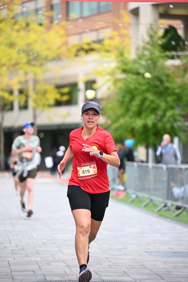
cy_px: 141
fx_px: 1135
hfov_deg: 9.5
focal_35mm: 145
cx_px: 94
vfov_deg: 14.1
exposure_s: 1/1600
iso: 640
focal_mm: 145
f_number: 2.8
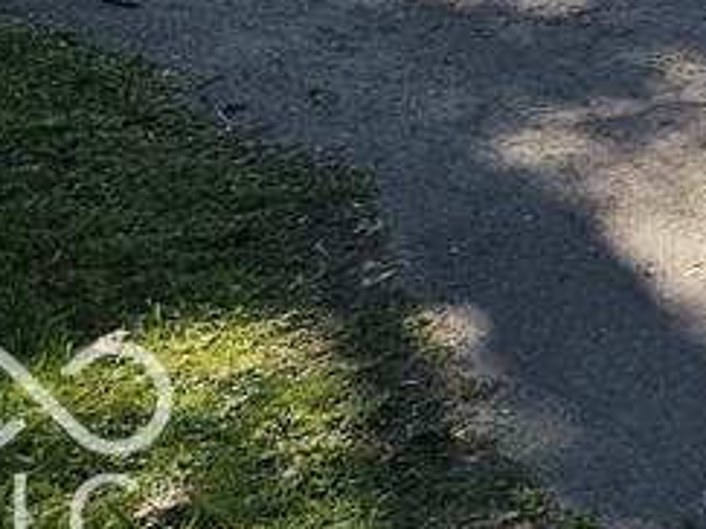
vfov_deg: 10.3
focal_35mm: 121
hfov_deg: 12.4
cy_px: -811
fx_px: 2467
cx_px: 1749
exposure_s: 1/351
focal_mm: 6.3
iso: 10
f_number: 1.7
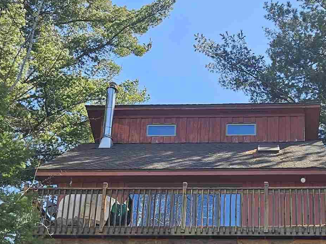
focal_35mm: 77
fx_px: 725
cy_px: 218
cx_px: 191
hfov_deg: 25.3
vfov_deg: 18.8
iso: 25
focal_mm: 5.4
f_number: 1.8
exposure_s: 1/626
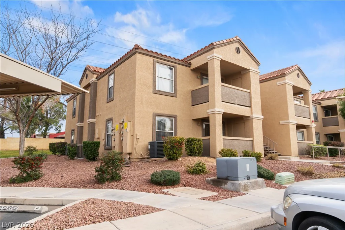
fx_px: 216
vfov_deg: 56.2
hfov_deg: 77.3
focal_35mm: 22
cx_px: 172
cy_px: 115
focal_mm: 15
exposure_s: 1/800
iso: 400
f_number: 8
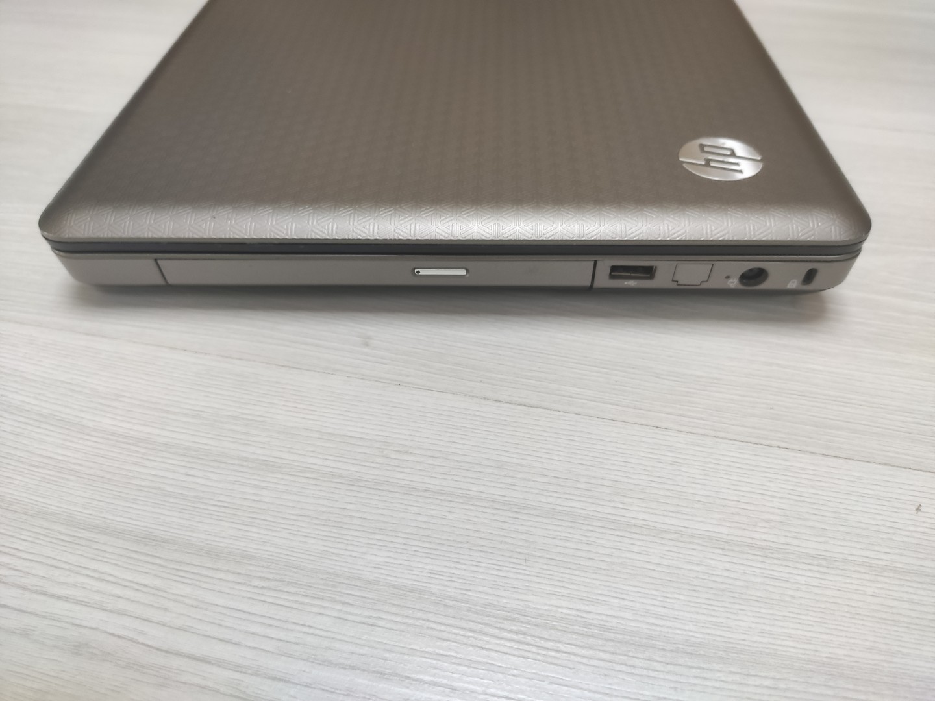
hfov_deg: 67.3
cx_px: 468
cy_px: 350
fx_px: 702
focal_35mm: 26
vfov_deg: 53.1
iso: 268
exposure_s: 1/50
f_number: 1.75
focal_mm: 4.77
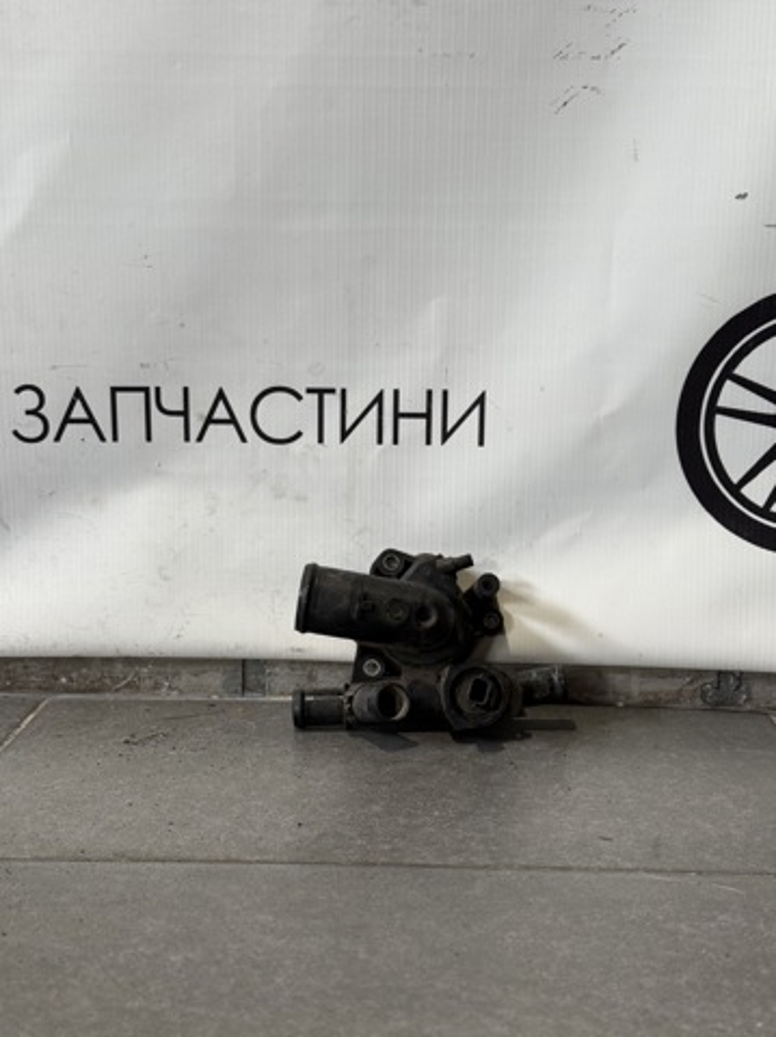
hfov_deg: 30.2
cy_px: 518
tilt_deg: -9.5
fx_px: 1437
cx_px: 388
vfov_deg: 39.7
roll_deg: -1.8
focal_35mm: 48
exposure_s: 1/50
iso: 50
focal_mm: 6.76
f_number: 1.78
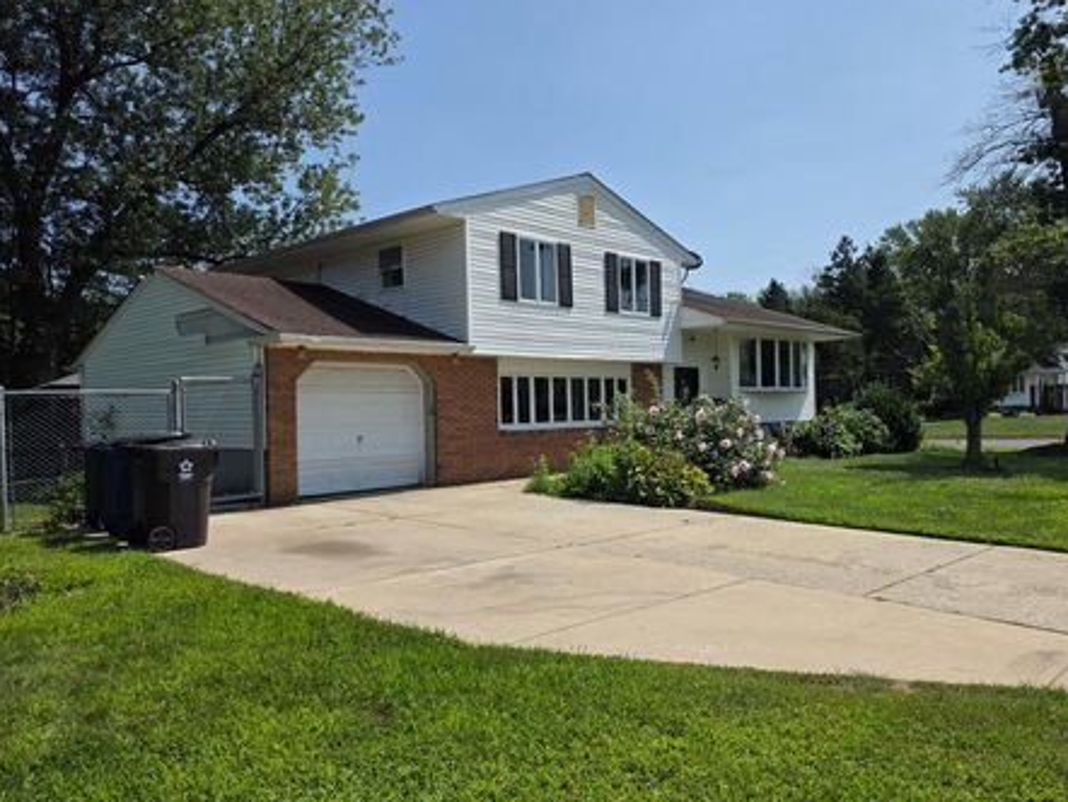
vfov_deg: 53.1
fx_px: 803
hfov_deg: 67.1
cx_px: 597
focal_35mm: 26
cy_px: 402
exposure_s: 1/7944
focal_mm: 6.3
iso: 80
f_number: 1.7
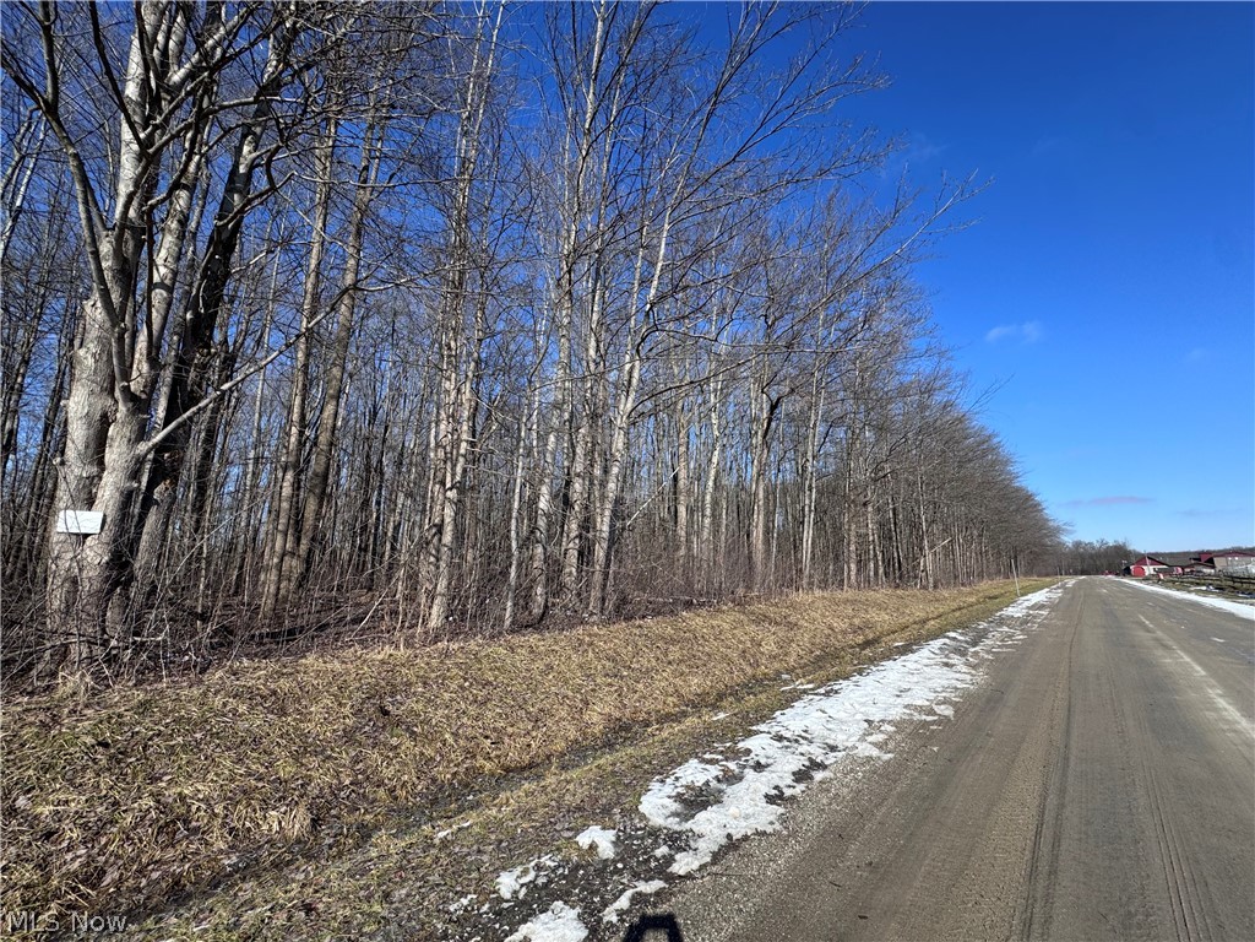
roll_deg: -0.7
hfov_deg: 102.1
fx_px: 508
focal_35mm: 14
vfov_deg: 85.7
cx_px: 628
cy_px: 471
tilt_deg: +10.1
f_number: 2.2
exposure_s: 1/2415
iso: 40
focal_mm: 2.22
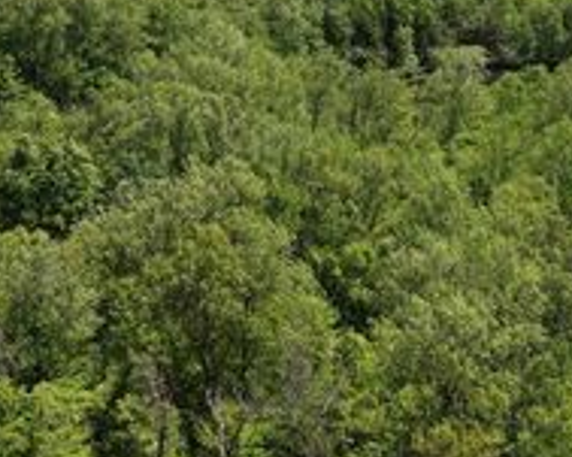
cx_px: 354
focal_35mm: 62
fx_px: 1049
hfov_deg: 30.4
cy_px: 86
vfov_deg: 24.2
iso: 140
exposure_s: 1/2500
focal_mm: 6.72
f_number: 1.7
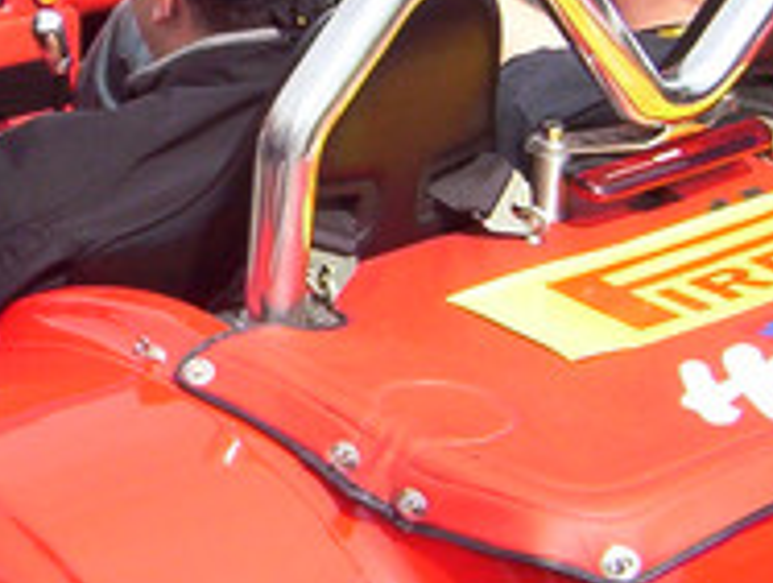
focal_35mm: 123
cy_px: 159
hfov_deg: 15.8
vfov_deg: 12.1
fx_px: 2752
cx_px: 50
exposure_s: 1/445
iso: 100
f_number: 5.24
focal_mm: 5.54
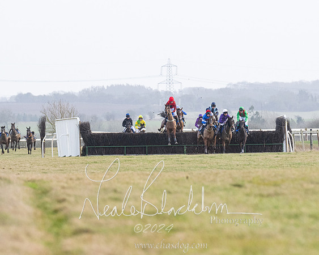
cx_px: 235
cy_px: 159
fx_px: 4026
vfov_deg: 3.6
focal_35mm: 427
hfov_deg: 4.5
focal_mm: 200
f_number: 5
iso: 800
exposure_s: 1/2000
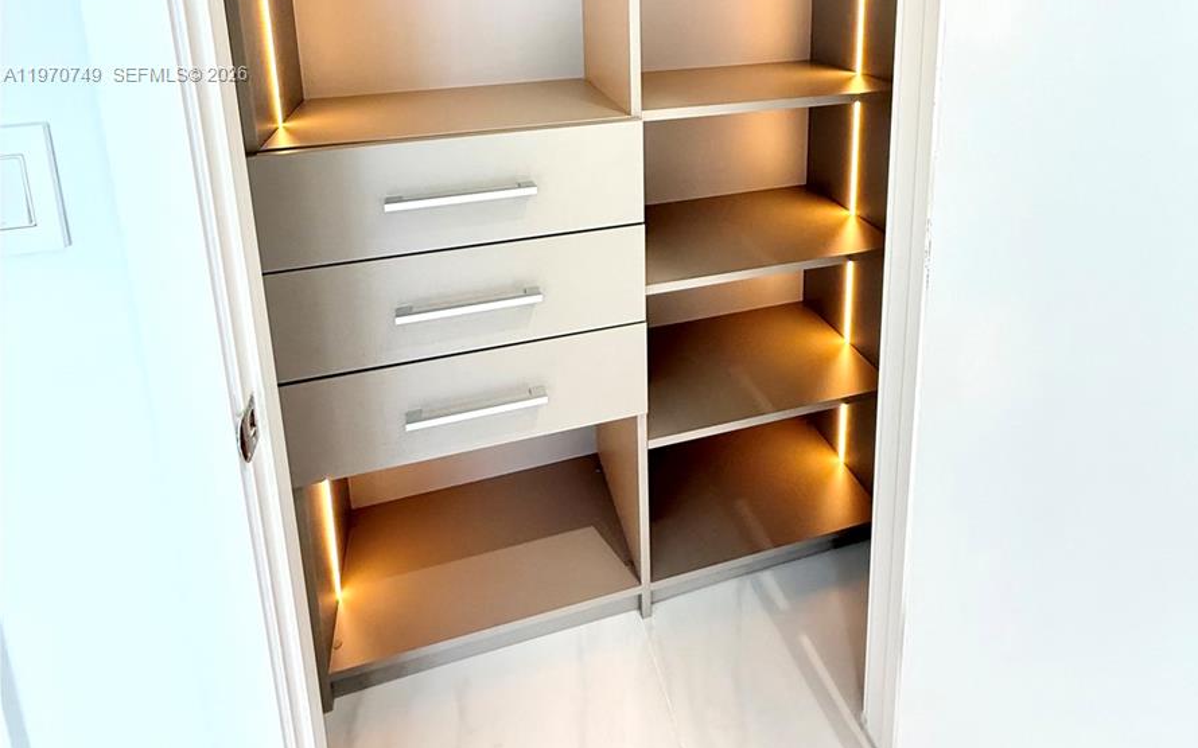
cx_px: 604
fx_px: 653
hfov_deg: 85.1
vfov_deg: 52.5
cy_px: 75
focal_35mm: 20
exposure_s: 1/120
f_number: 2.2
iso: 320
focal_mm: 2.22
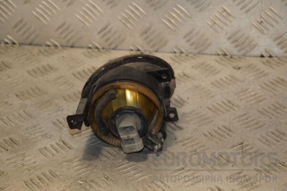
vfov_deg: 12.2
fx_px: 897
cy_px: 96
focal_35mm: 112
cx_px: 144
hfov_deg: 18.2
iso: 800
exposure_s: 1/200
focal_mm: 75
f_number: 7.1
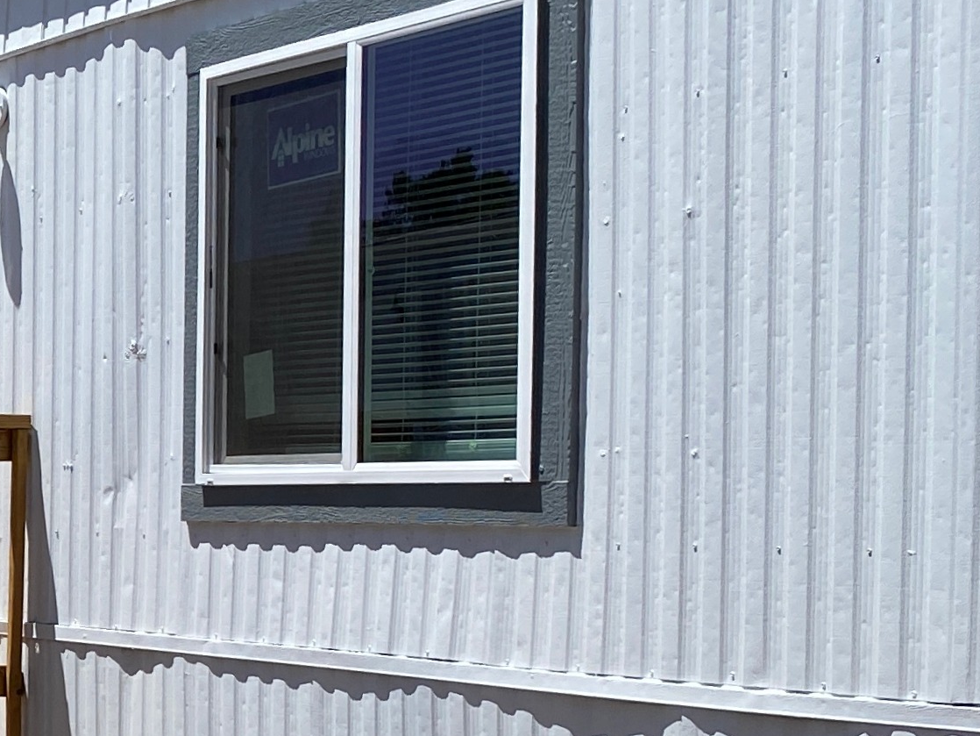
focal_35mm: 82
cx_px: -494
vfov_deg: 18.0
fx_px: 2322
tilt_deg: +0.4
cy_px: 483
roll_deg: -3.0
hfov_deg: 20.4
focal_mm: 4.25
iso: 32
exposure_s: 1/3984
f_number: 1.8
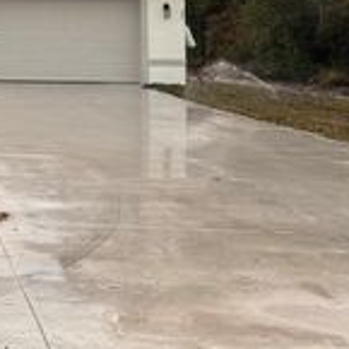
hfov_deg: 20.8
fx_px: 833
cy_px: -6
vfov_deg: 22.7
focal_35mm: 73
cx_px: -144
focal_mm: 6.76
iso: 200
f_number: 1.78
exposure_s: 1/121
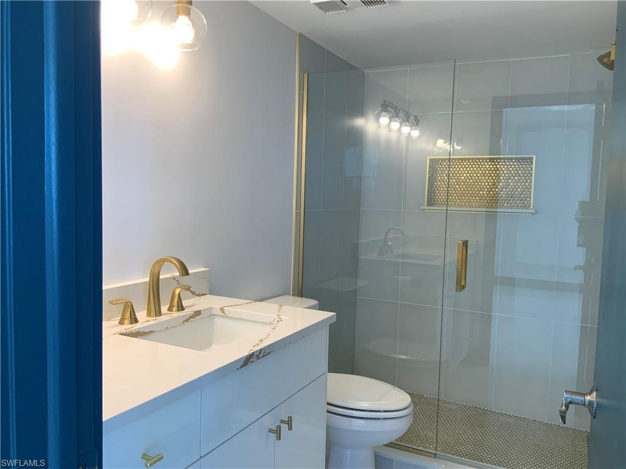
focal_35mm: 29
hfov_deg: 61.7
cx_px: 313
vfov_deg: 48.2
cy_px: 234
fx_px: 524
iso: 40
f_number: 1.8
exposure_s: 1/120
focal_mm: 3
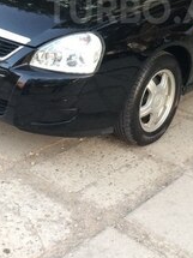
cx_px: 139
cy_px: 10
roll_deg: -3.0
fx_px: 499
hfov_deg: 21.8
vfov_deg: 27.6
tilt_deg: -15.2
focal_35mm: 67
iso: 64
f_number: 2.2
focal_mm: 4.15
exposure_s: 1/33
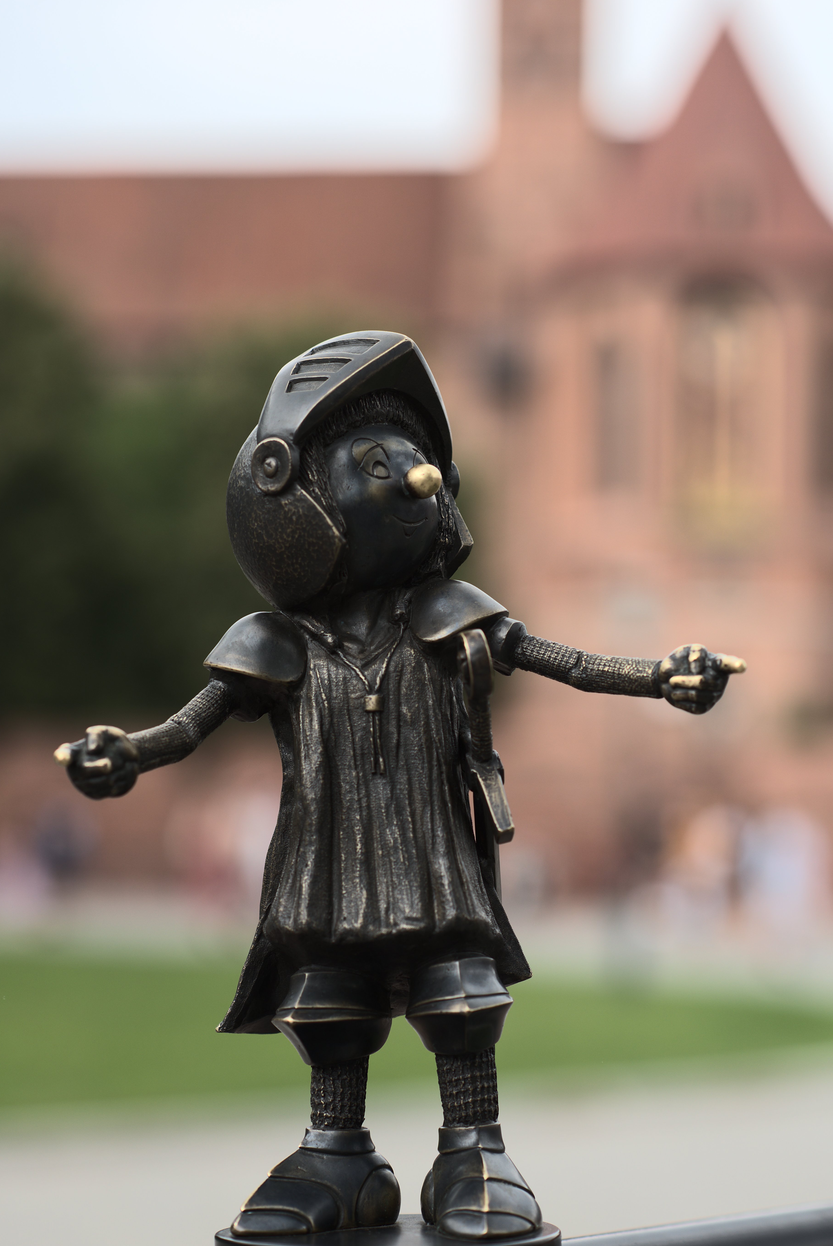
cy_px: 665
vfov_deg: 21.7
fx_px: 3256
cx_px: 429
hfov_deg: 14.6
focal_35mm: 94
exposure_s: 1/1000
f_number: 2.8
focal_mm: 85
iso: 100
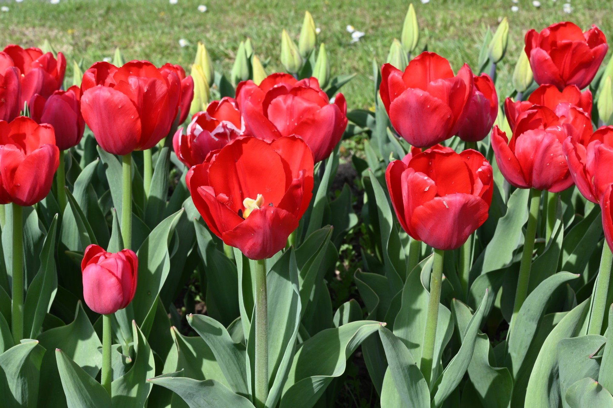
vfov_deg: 26.0
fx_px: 885
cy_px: 204
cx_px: 306
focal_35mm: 52
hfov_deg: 38.2
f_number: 16
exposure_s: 1/60
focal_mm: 52
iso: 140
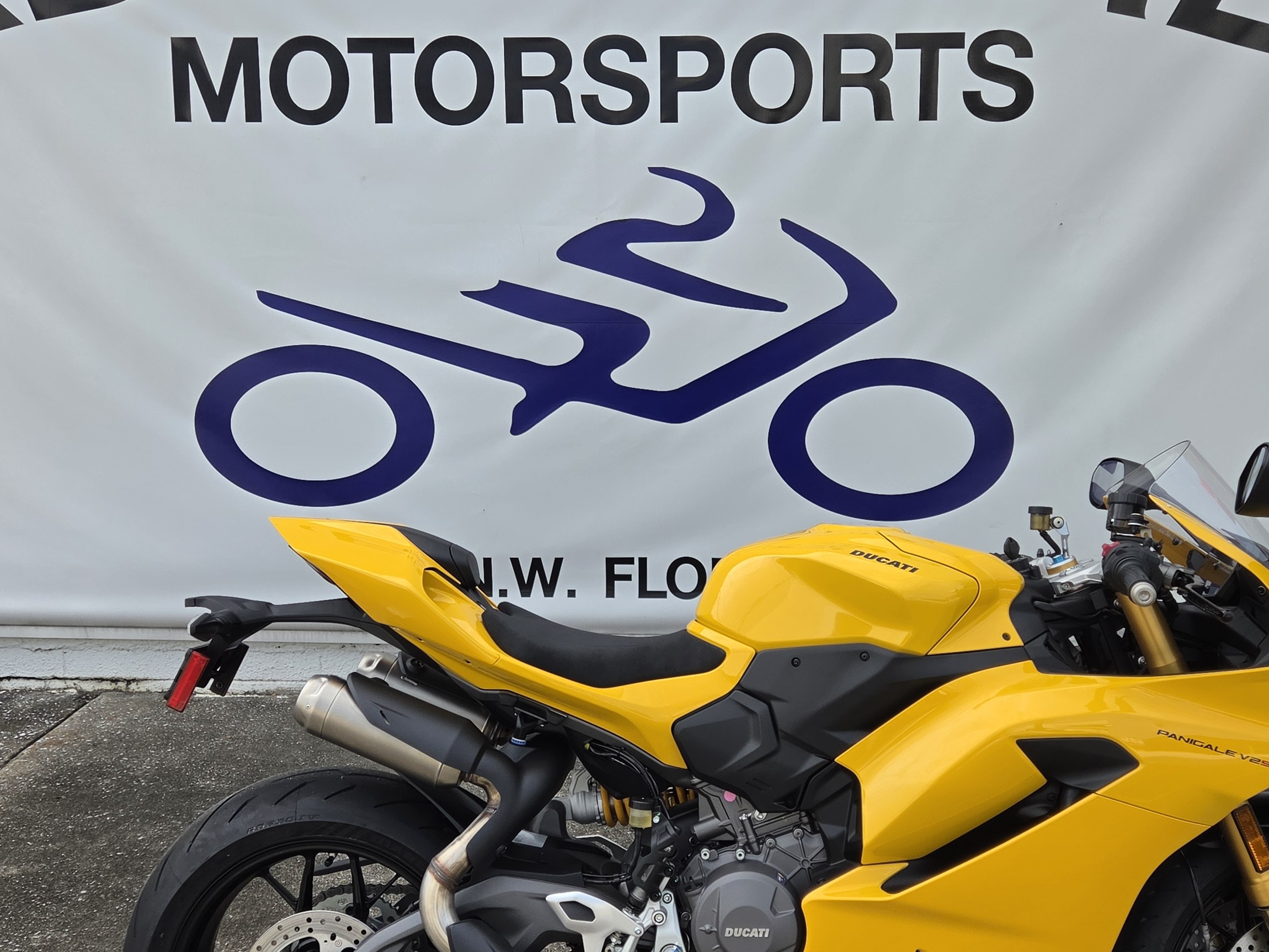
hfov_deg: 46.8
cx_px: 683
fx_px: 1466
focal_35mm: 40
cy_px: 496
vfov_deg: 36.0
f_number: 1.8
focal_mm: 5.4
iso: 80
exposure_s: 1/2359
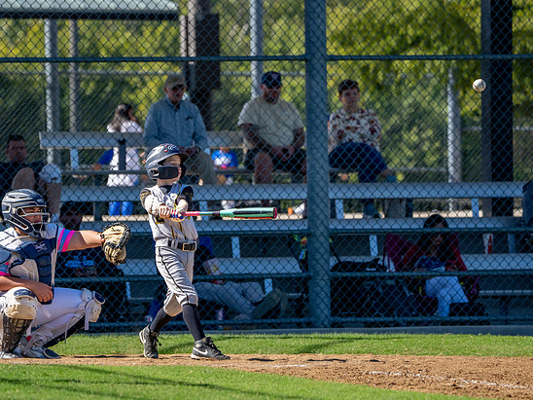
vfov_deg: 4.4
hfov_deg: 5.8
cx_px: 189
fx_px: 5251
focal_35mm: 341
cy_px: 222
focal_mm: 229
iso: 800
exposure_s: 1/4000
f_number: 5.6
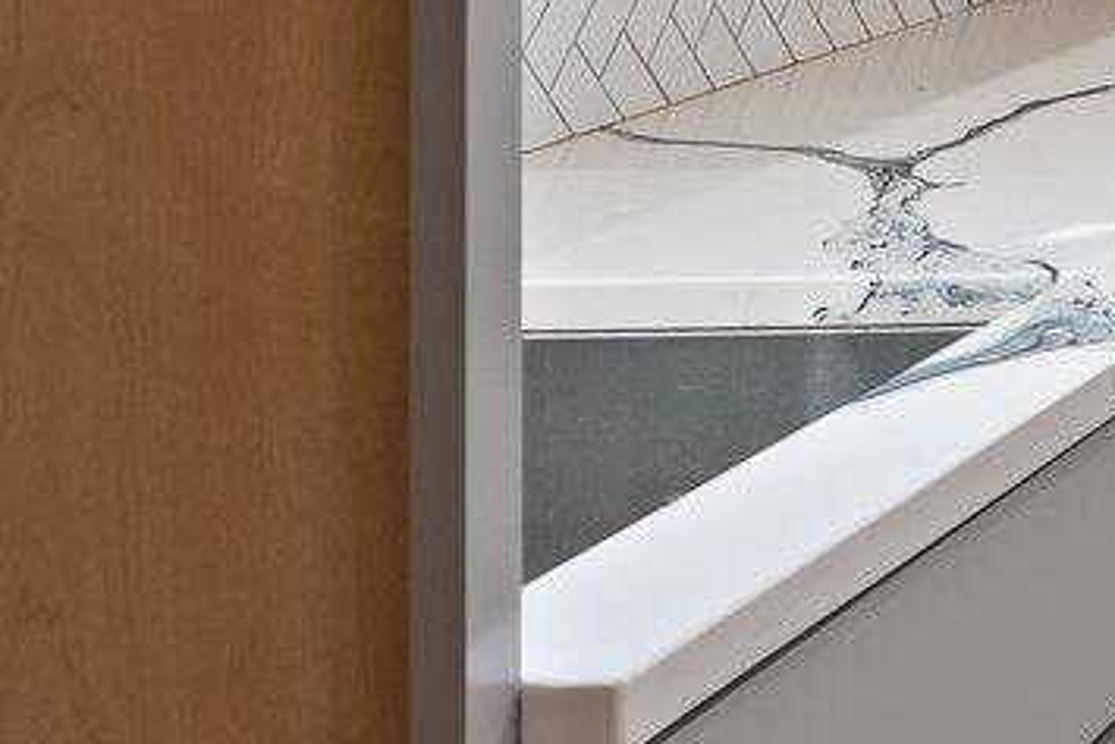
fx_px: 3161
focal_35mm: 102
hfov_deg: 15.0
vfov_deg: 12.5
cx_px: 2412
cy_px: -479
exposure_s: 1/2
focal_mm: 17.7
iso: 400
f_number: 8
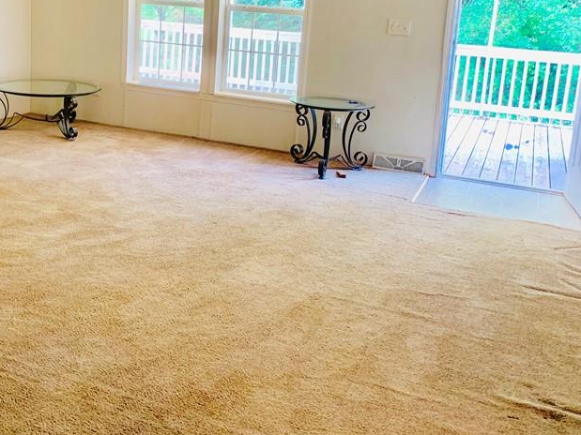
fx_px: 722
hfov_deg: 43.2
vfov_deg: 33.0
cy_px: 112
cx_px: 191
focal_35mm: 43
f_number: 1.8
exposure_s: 1/120
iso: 80
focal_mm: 4.25
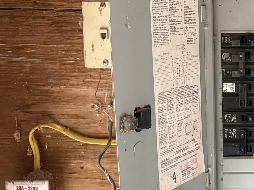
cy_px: 81
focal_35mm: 55
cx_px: 271
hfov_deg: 31.5
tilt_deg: -5.7
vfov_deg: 26.5
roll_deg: +0.0
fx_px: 403
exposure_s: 1/43
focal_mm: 6.76
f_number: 1.78
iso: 800
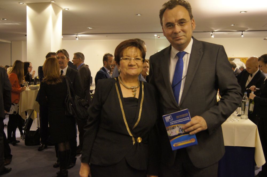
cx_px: 134
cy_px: 88
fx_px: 289
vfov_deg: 34.1
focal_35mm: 39
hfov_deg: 49.6
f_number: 4.5
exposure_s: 1/40
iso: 1600
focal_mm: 26
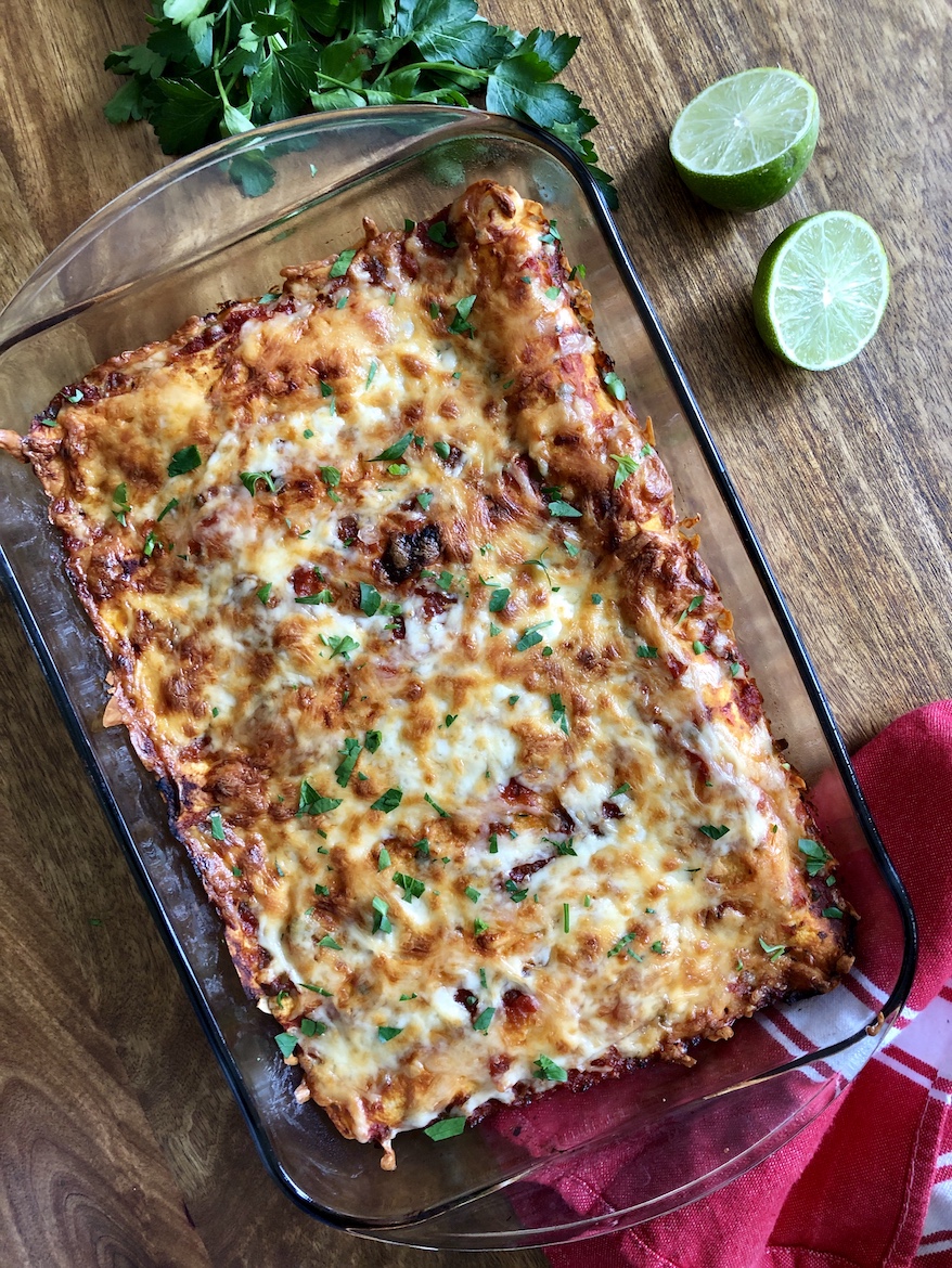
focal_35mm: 28
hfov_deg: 49.8
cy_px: 634
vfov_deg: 63.4
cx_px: 476
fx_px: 1026
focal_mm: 4
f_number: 1.8
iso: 40
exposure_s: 1/15
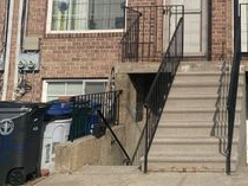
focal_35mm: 62
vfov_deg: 22.5
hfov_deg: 29.6
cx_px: 236
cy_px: -9
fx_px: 444
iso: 25
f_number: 1.8
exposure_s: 1/4673
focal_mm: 4.25
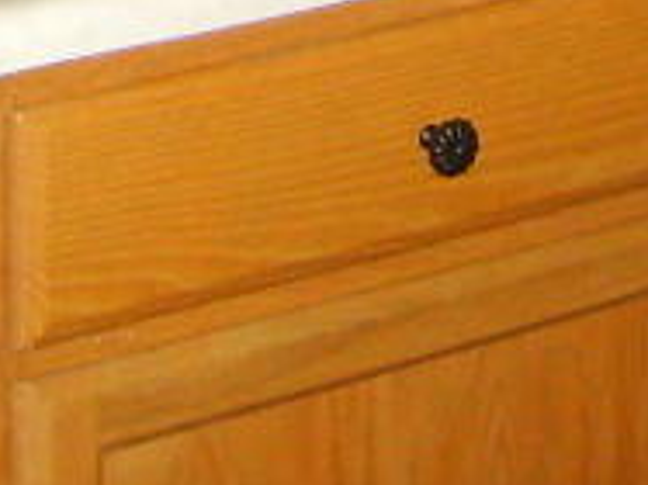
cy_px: -814
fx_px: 3592
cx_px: 45
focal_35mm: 192
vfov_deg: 7.1
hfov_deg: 10.2
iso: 173
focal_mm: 5.8
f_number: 2.8
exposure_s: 1/45
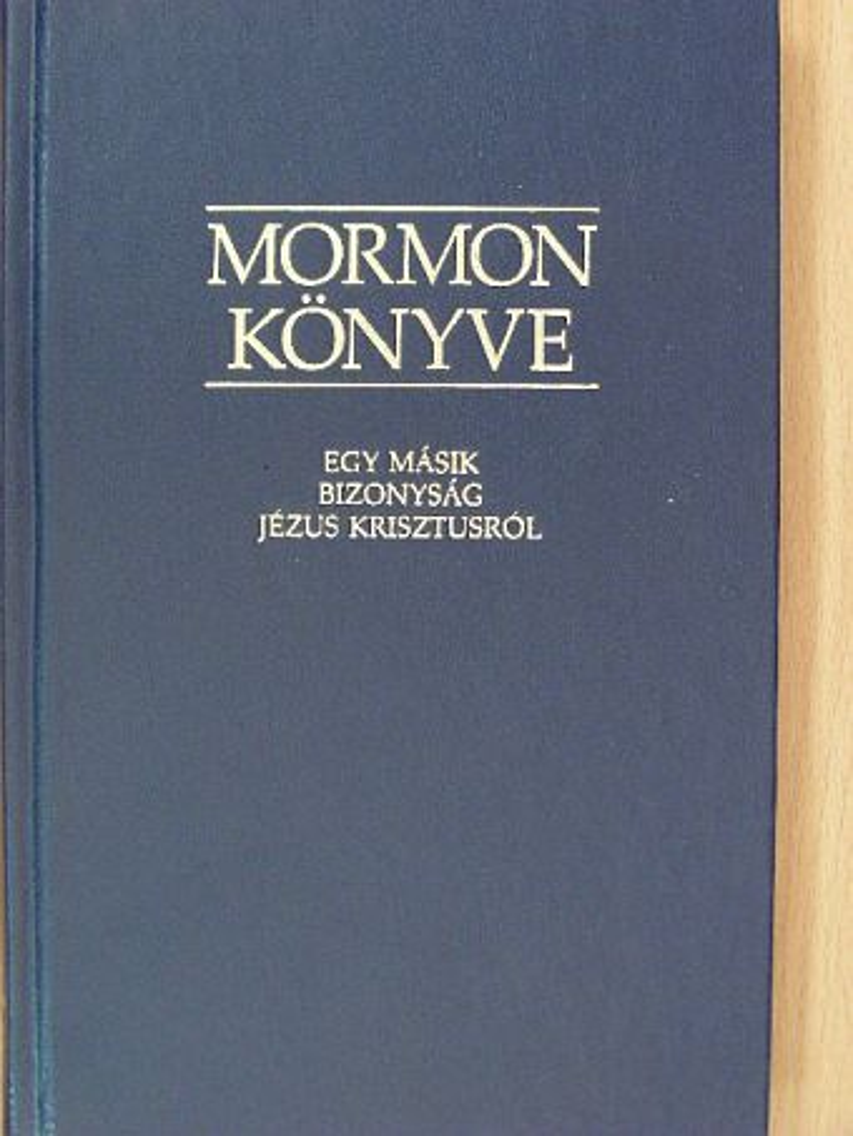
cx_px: 426
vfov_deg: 30.7
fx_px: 2069
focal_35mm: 63
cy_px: 568
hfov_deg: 23.3
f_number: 3.5
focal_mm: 10.5
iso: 200
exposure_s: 1/9.2
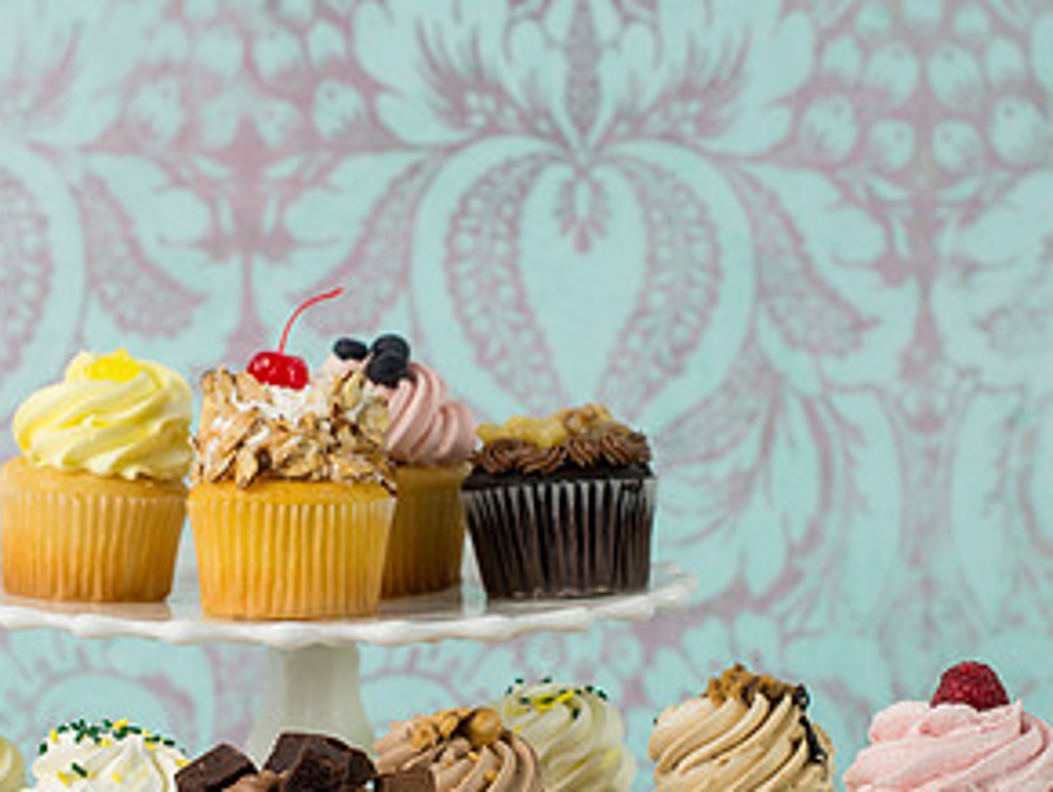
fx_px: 2984
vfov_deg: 15.0
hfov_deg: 19.9
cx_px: 322
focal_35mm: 98
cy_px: 604
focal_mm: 50
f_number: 6.3
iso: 400
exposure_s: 1/80
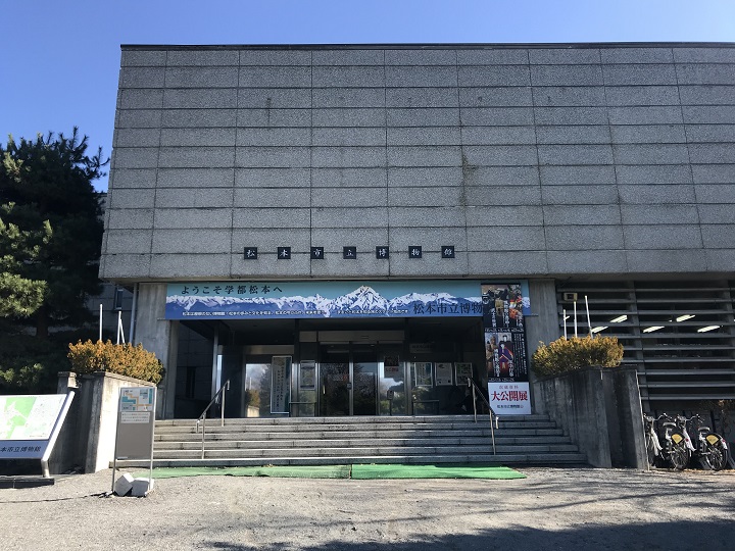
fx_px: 595
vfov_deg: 49.7
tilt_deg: +15.2
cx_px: 368
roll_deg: +1.5
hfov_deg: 63.4
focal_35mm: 28
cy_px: 276
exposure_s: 1/748
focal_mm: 3.99
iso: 20
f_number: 1.8
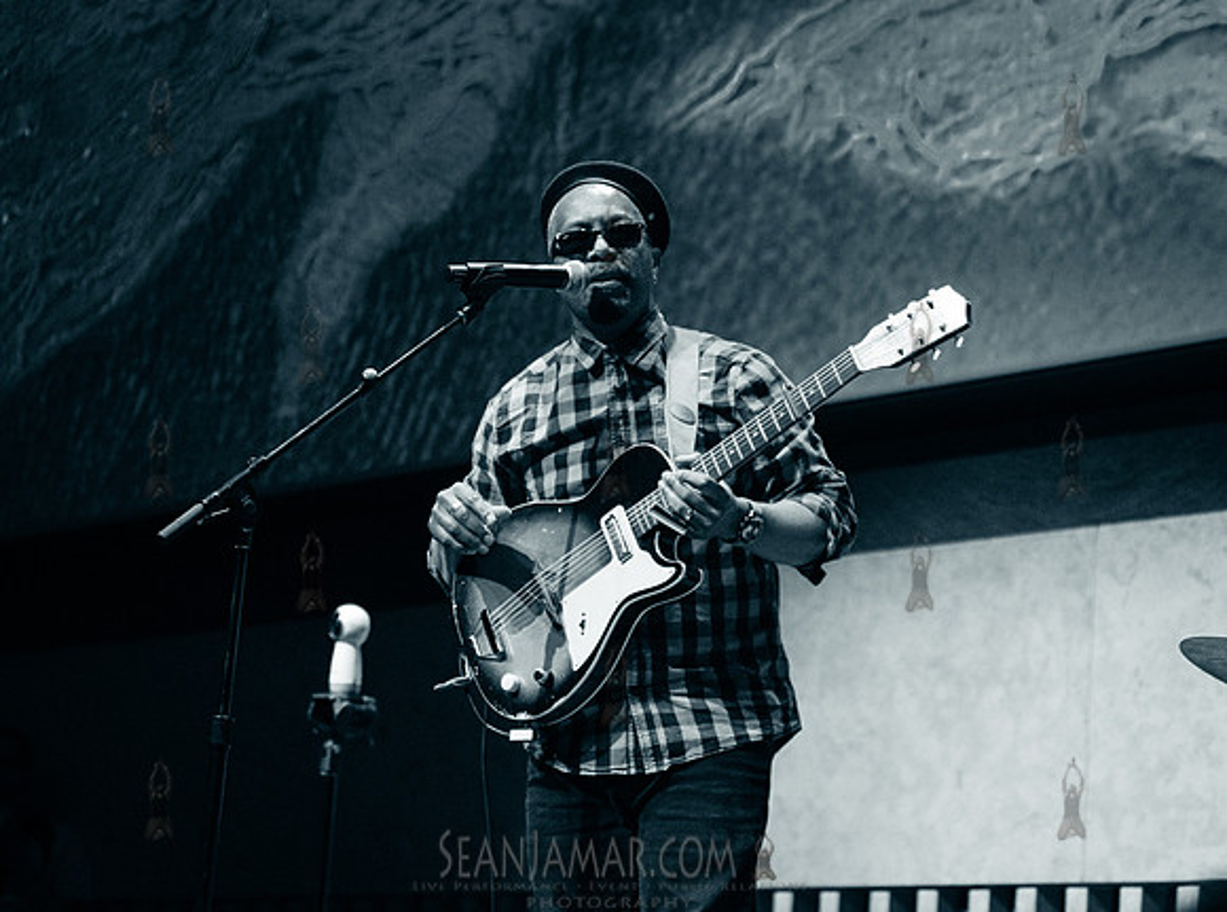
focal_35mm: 102
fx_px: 3616
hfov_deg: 19.3
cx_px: 659
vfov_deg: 14.4
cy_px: 369
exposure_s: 1/400
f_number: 2.8
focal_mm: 80
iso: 3200
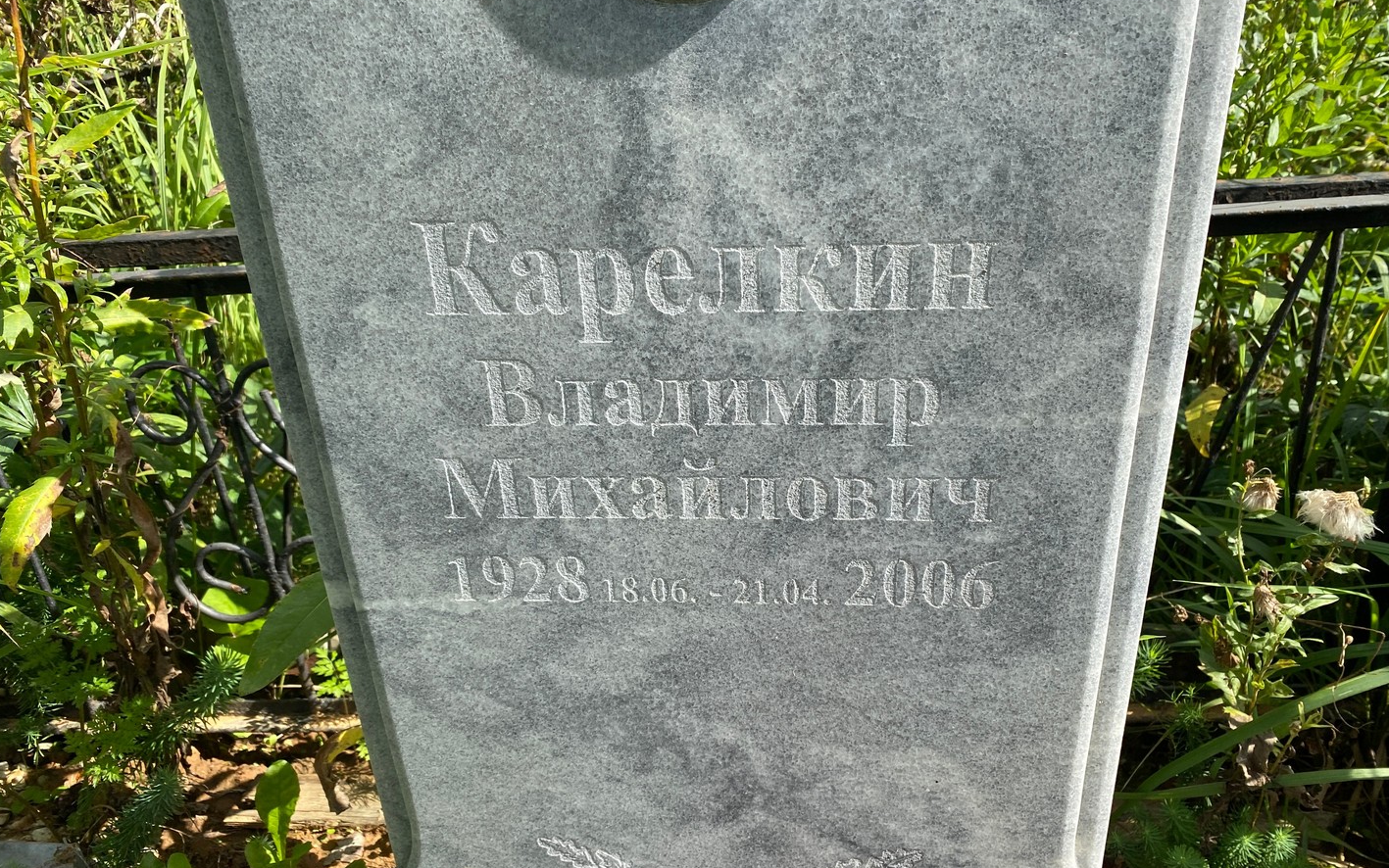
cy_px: 467
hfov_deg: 66.5
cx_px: 699
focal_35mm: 28
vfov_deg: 44.5
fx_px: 1060
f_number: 1.8
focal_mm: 4.25
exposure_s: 1/1412
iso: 32
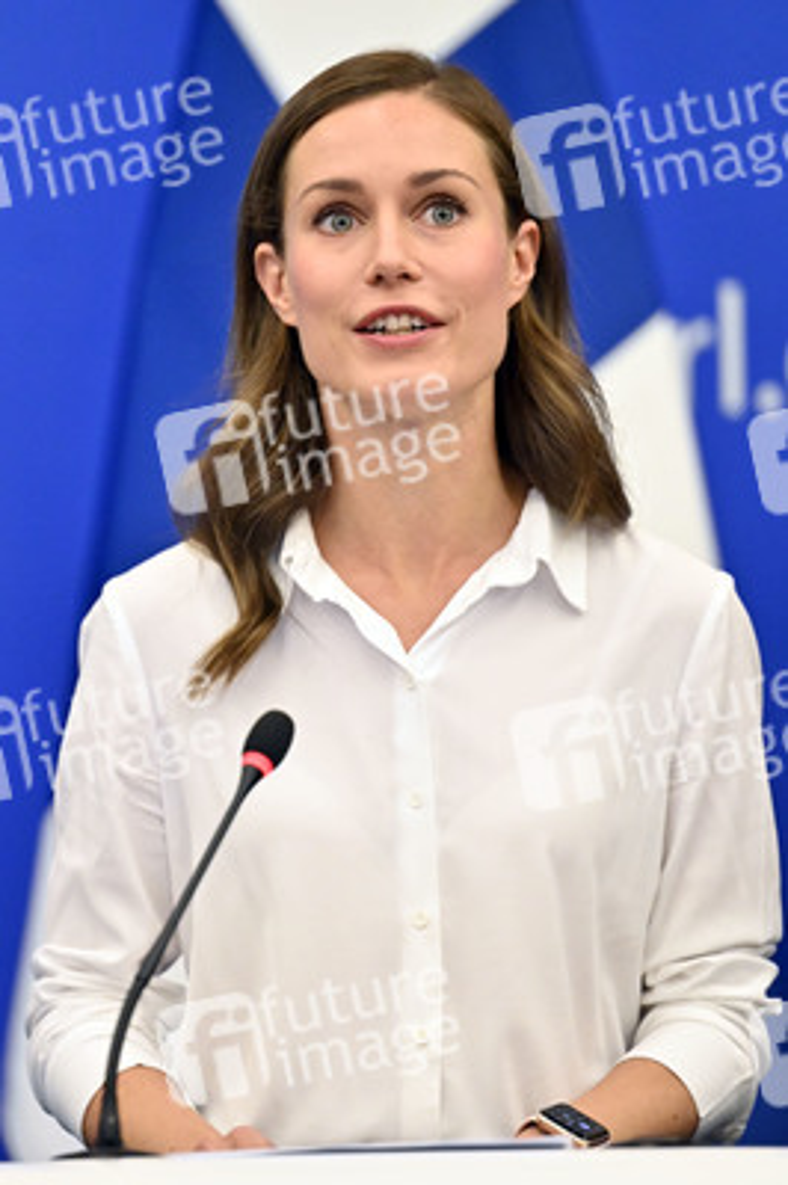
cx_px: 394
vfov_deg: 10.3
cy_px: 592
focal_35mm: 200
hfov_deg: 6.9
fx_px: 6578
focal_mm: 200
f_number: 2.8
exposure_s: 1/800
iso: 5000
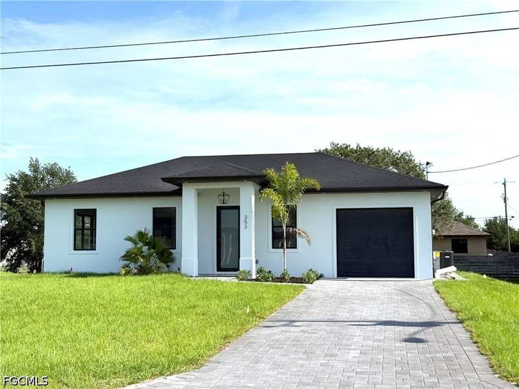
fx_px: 720
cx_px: 260
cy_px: 194
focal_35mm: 48
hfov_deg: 39.7
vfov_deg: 30.3
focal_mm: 6.76
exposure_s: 1/6024
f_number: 1.78
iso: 64
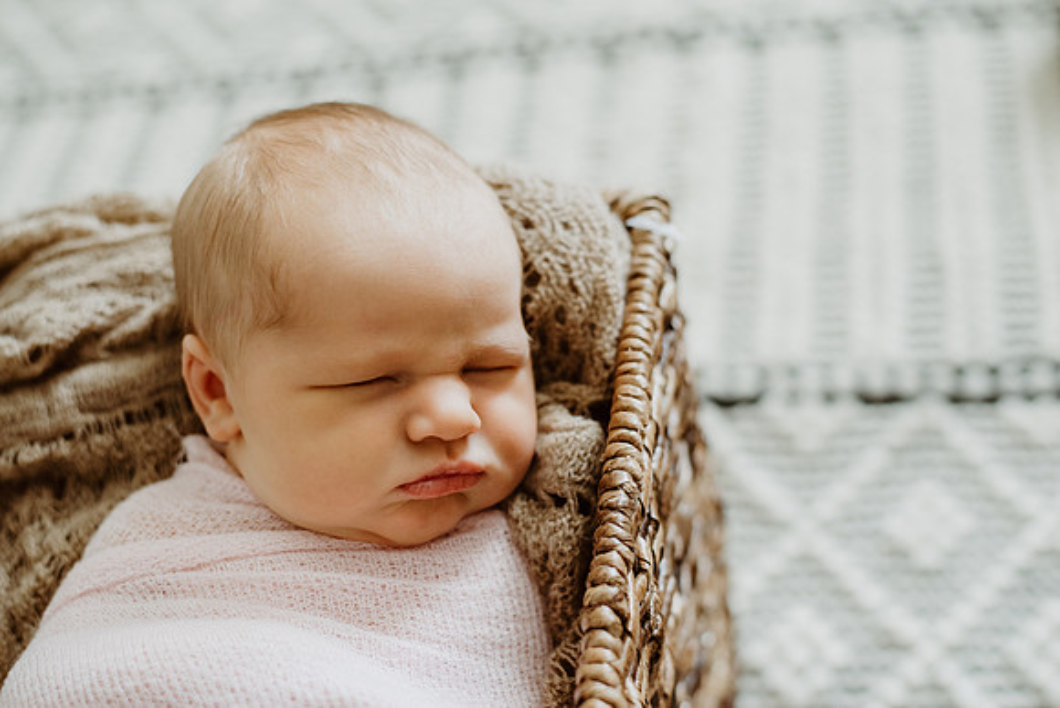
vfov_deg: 26.5
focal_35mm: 51
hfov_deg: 38.8
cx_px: 530
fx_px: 1503
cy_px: 354
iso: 1250
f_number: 2.8
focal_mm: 50
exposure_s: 1/250
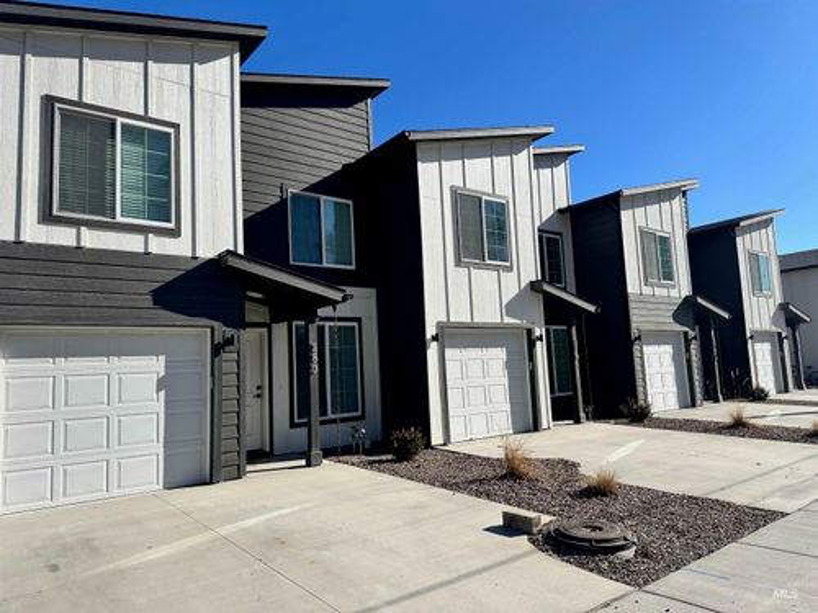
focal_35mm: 24
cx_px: 409
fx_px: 567
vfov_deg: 56.8
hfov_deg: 71.6
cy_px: 306
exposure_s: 1/5848
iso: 80
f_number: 1.78
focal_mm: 6.86
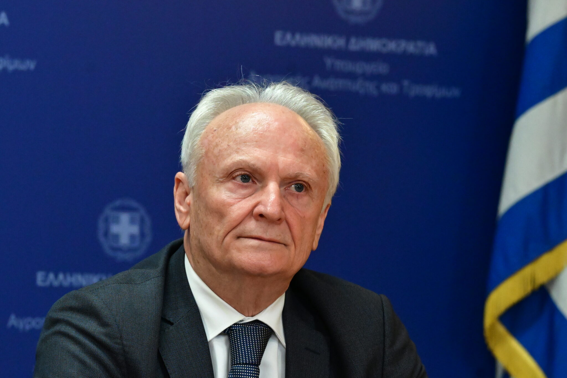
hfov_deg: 6.9
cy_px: 189
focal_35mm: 300
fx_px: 4724
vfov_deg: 4.6
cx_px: 284
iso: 8000
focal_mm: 200
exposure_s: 1/250
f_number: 6.3
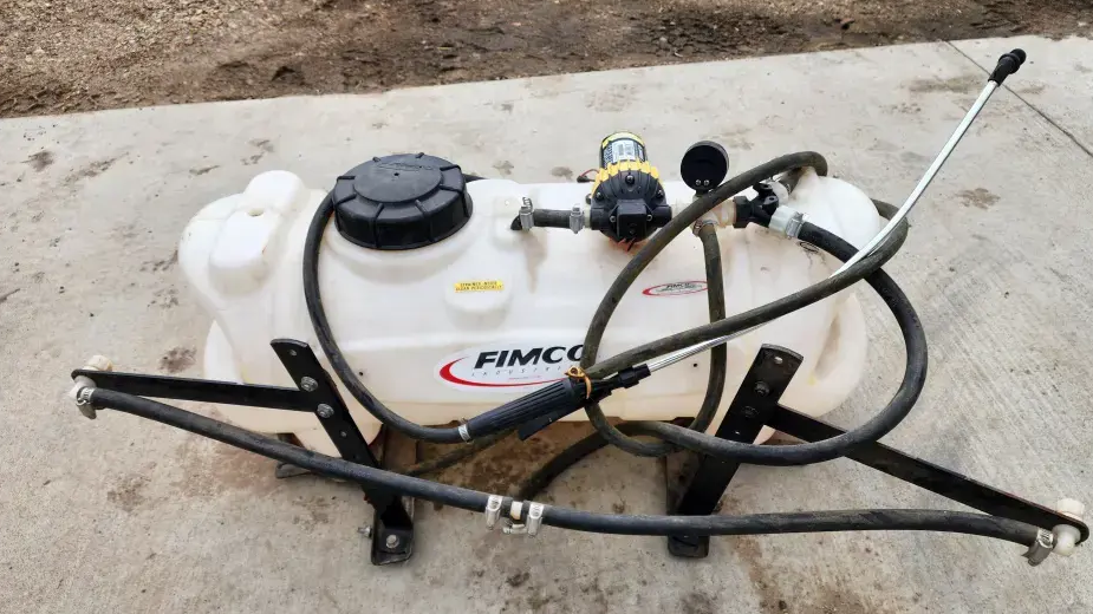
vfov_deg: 44.1
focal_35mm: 26
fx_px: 753
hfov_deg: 71.9
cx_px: 561
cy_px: 368
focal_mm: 6.4
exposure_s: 1/645
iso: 12
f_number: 1.8
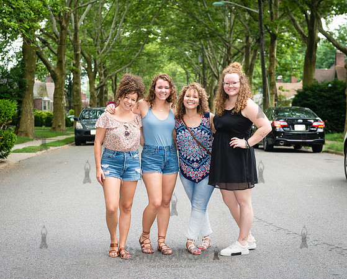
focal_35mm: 64
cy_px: 136
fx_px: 657
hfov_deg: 29.6
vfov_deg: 24.0
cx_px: 174
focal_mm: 55
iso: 800
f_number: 4
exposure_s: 1/500
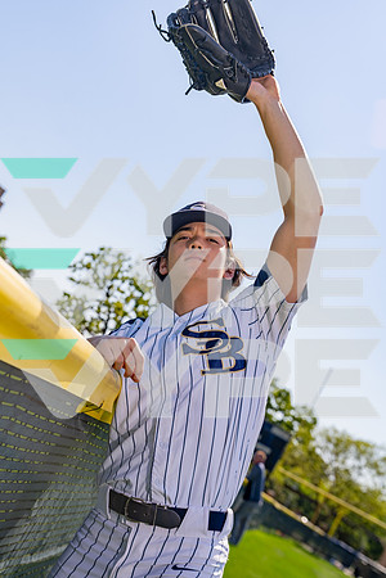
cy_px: 289
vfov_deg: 42.7
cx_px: 193
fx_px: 740
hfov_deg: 29.2
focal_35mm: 46
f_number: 5
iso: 100
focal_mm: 46
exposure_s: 1/500
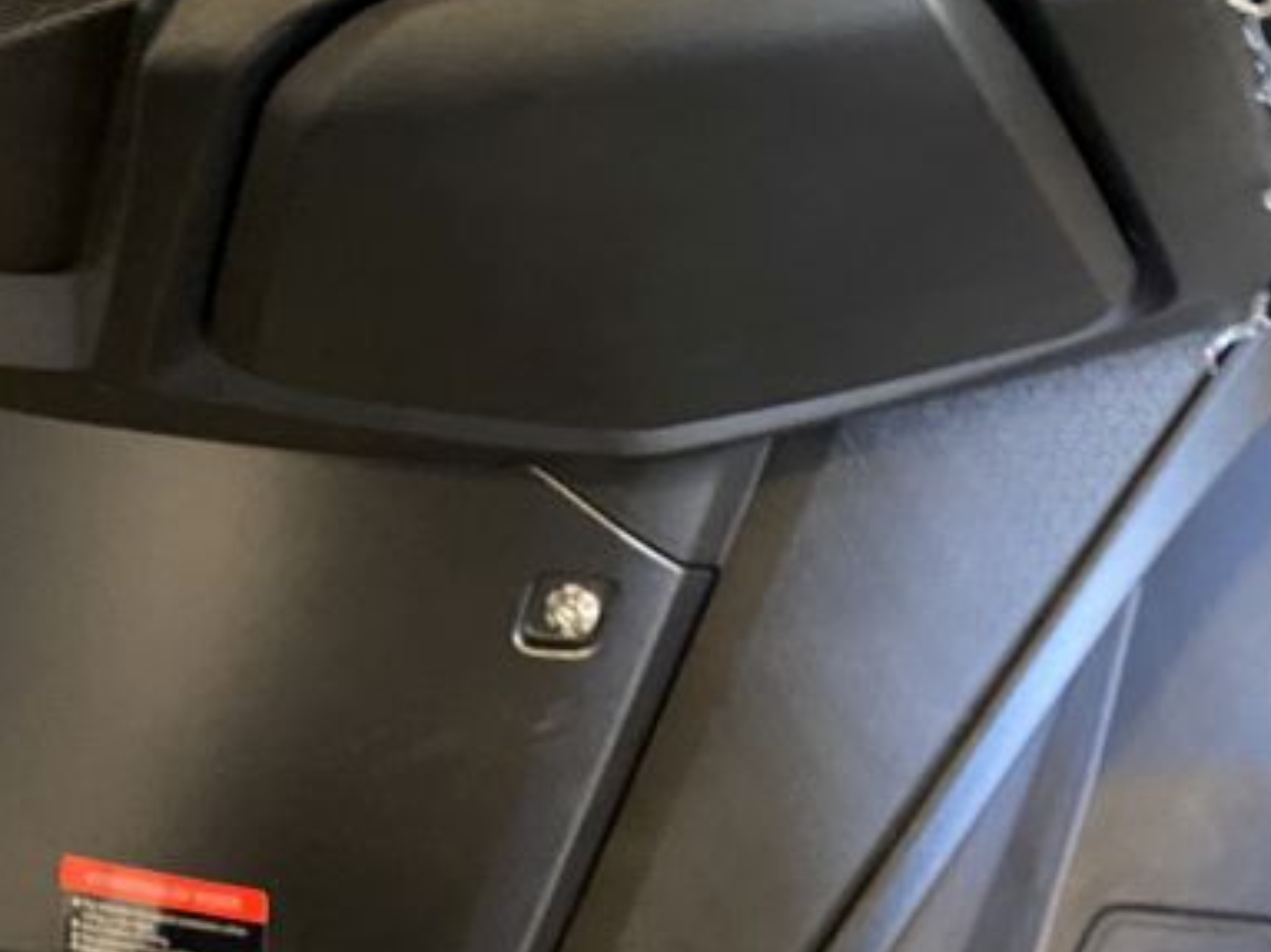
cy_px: -111
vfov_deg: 19.5
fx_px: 2643
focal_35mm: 72
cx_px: 1195
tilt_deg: -34.9
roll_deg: +2.0
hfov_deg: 26.0
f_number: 1.8
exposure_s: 1/25
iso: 500
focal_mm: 4.25
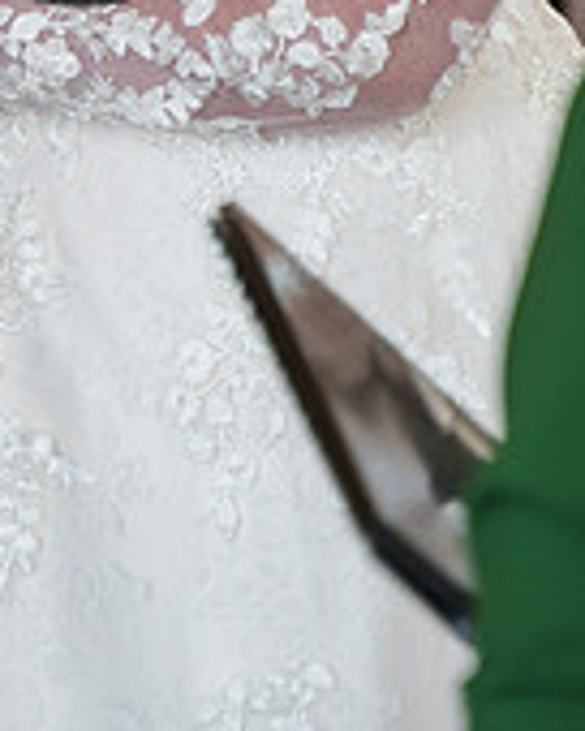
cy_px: -41
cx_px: -90
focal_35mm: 240
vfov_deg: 8.0
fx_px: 5194
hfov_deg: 6.4
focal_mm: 75
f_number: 2.8
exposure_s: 1/250
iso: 1600
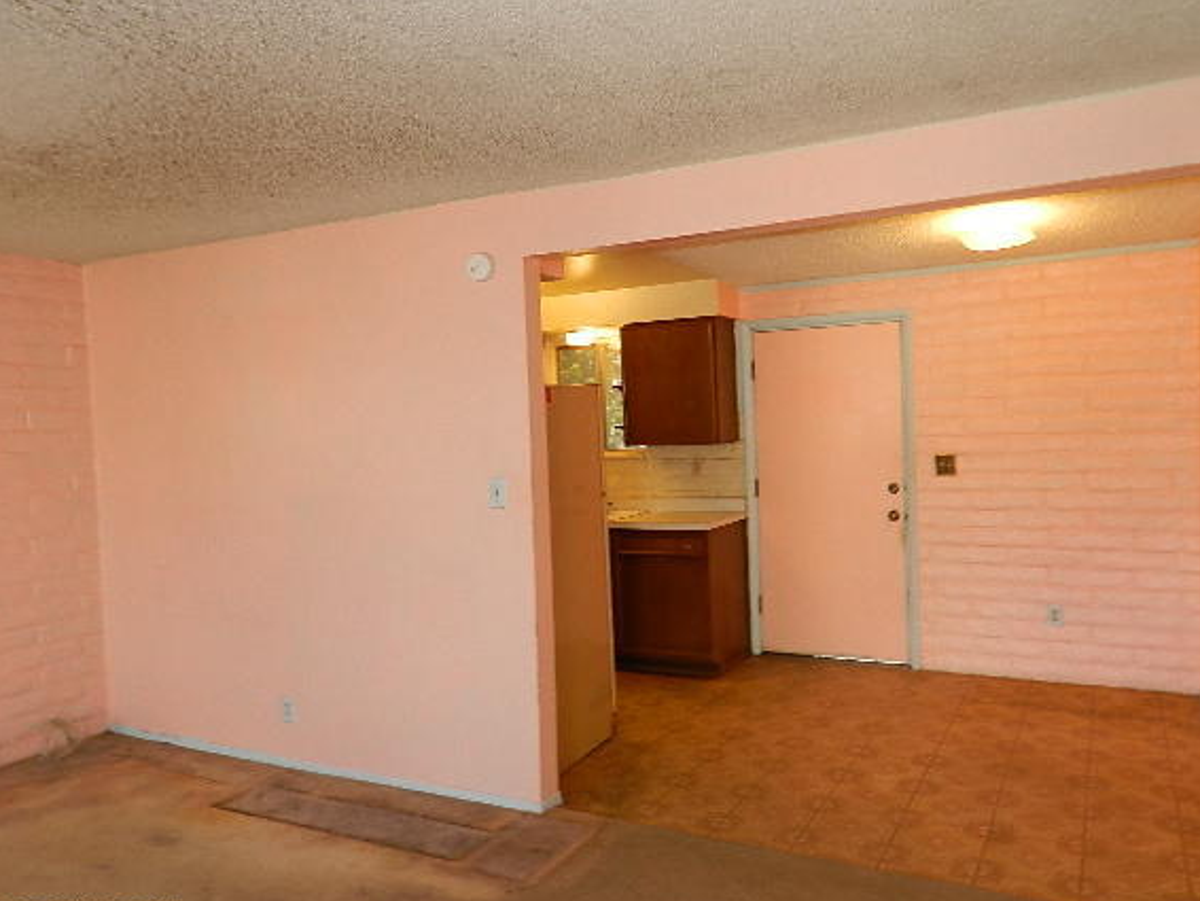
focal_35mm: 26
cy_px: 452
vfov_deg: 53.1
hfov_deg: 67.1
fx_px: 902
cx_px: 657
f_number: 3.4
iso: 160
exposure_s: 1/30
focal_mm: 4
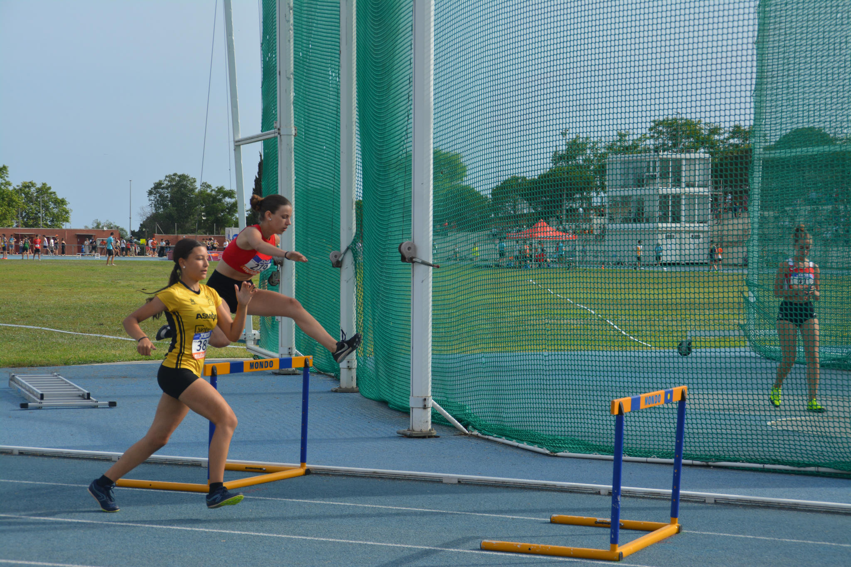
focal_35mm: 84
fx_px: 1985
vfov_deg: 16.3
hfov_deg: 24.2
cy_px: 284
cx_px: 426
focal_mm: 56
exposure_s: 1/1600
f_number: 6.3
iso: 400
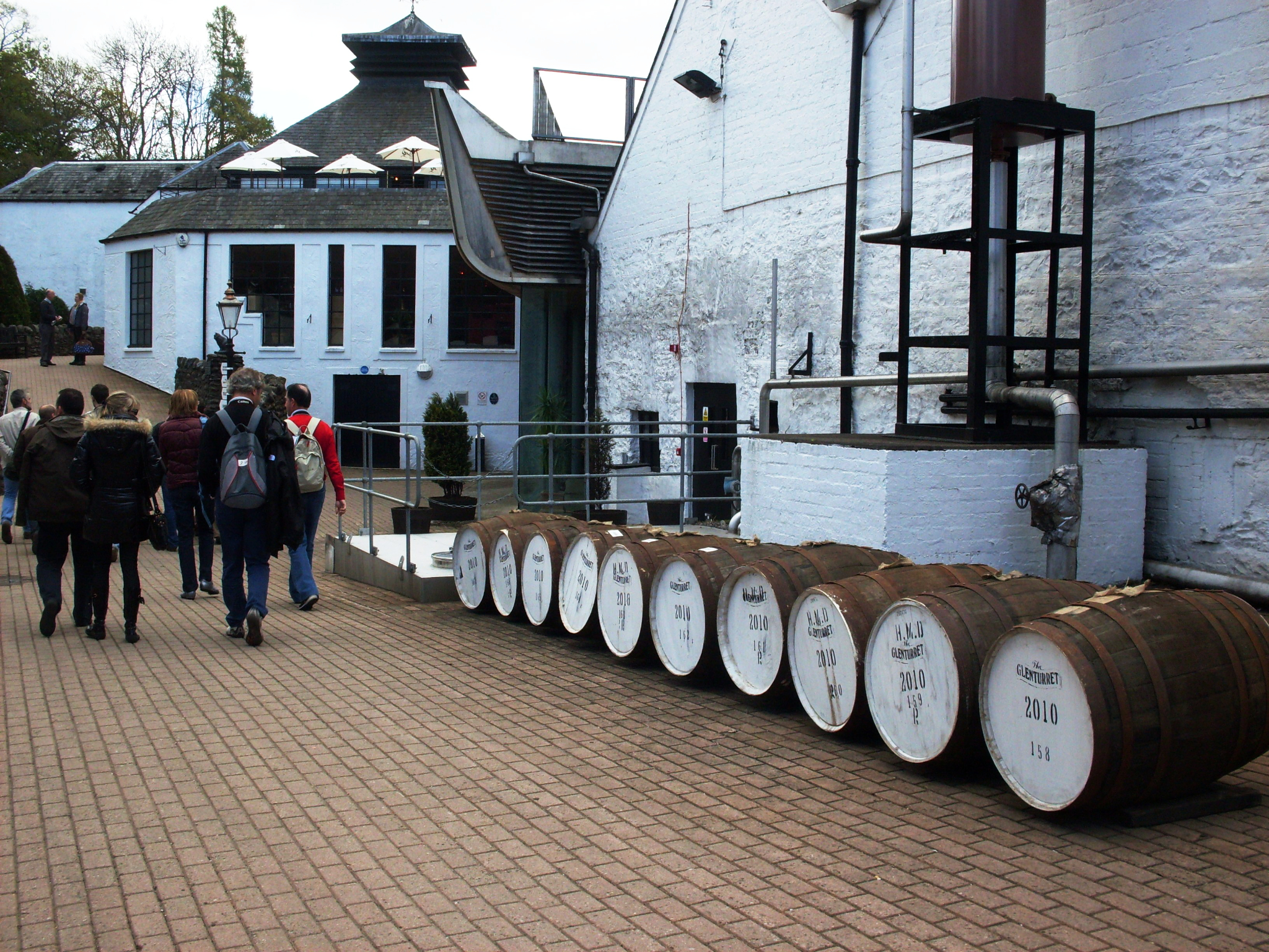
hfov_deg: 49.0
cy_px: 476
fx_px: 1393
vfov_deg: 37.7
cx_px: 634
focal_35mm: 38
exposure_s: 1/90
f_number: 8.4
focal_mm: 6.3
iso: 80
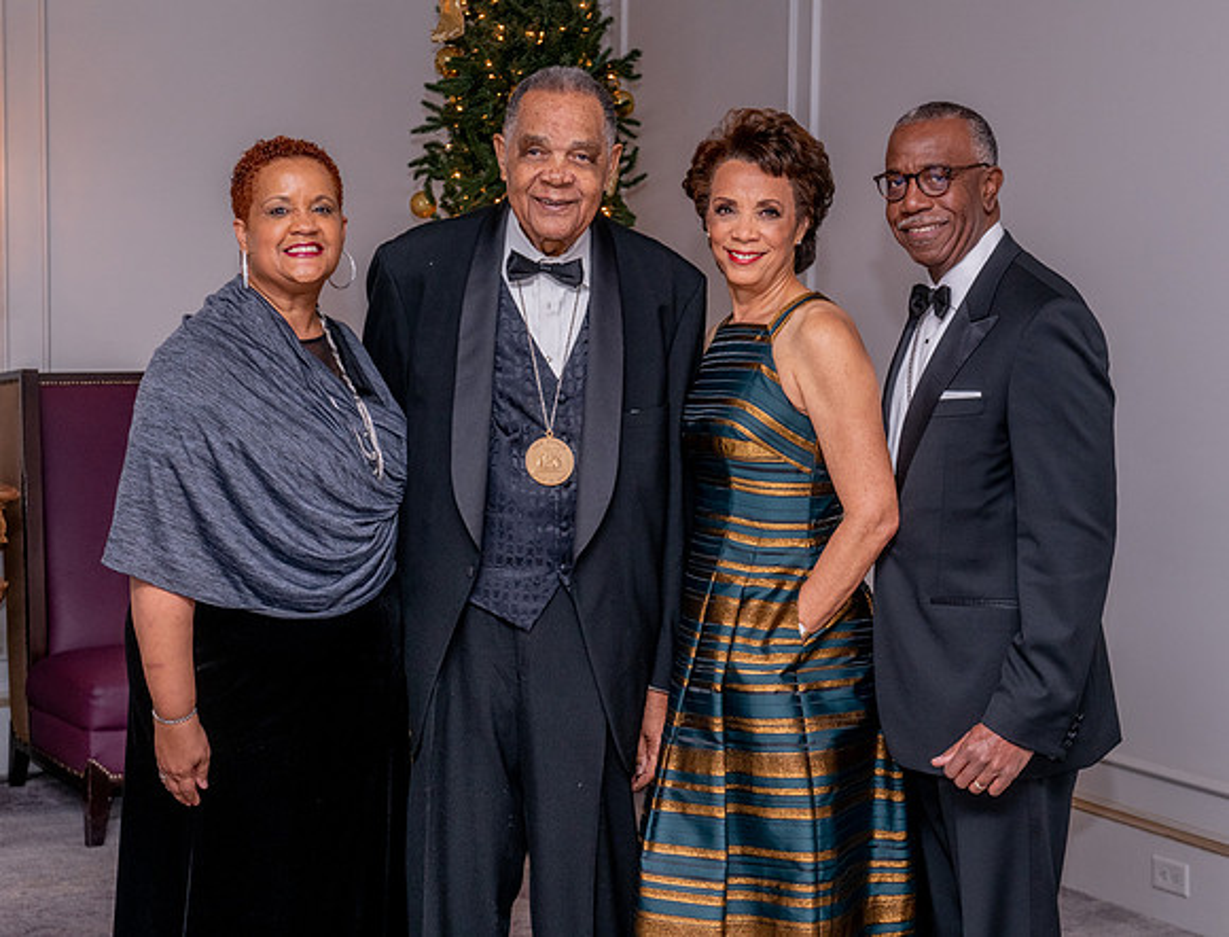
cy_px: 466
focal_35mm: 71
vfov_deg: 21.0
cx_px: 584
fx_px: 2524
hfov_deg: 27.4
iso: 500
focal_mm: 58
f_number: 6.3
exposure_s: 1/80
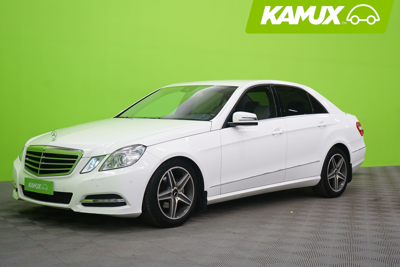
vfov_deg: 26.5
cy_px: 125
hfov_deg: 38.9
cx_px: 192
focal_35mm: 51
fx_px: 567
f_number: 5
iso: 400
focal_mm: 48
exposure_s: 1/8
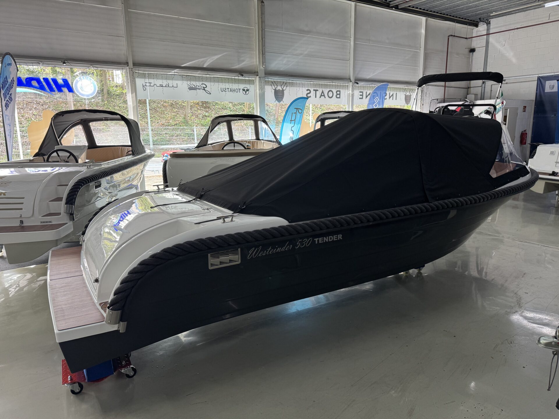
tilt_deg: -11.7
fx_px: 388
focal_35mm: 24
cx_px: 280
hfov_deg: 71.6
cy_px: 210
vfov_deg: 56.8
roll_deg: +0.8
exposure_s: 1/100
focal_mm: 6.76
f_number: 1.78
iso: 125
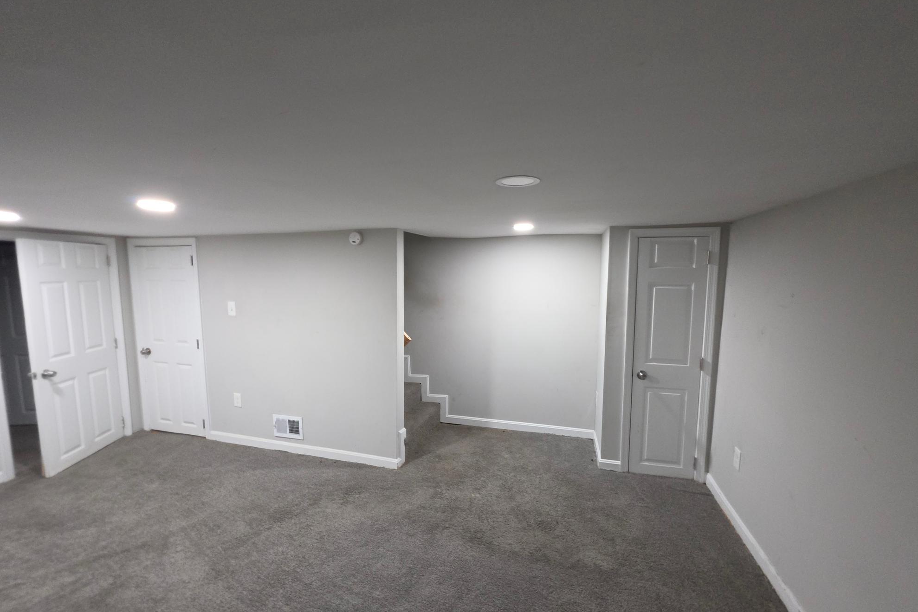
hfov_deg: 104.2
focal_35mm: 14
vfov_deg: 81.2
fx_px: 357
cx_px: 467
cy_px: 315
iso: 320
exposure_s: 1/60
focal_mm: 2.2
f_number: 1.9
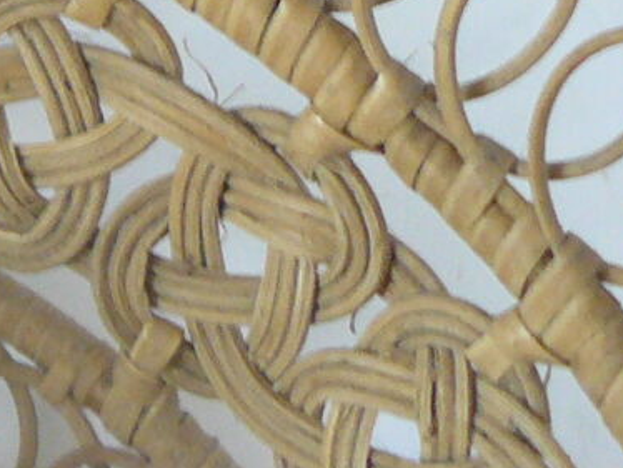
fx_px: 3548
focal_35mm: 197
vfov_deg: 7.5
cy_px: 30
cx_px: -660
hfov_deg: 9.3
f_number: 2.8
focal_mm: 6
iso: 200
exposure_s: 1/30
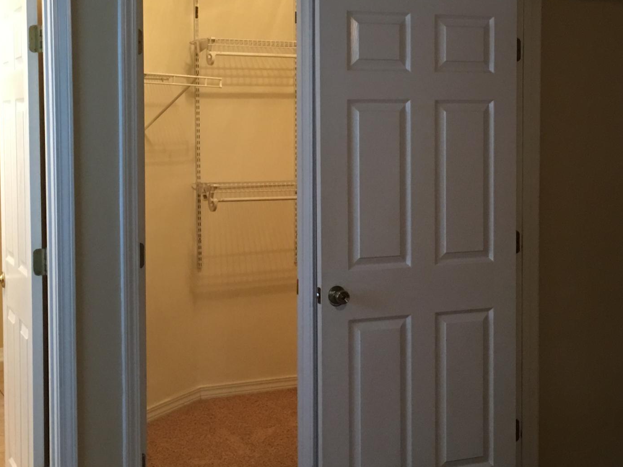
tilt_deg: -2.5
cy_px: 192
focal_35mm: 63
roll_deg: -0.3
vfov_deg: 23.3
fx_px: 1134
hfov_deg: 30.5
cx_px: 408
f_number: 2.2
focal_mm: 4.15
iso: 80
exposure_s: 1/15
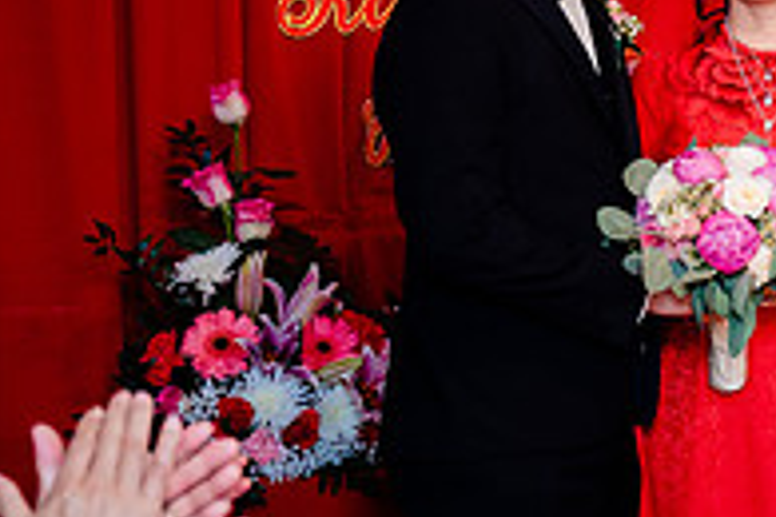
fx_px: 3341
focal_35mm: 155
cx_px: 1110
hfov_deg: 12.7
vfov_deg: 8.8
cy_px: 58
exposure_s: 1/160
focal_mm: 52
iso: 1250
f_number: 2.8
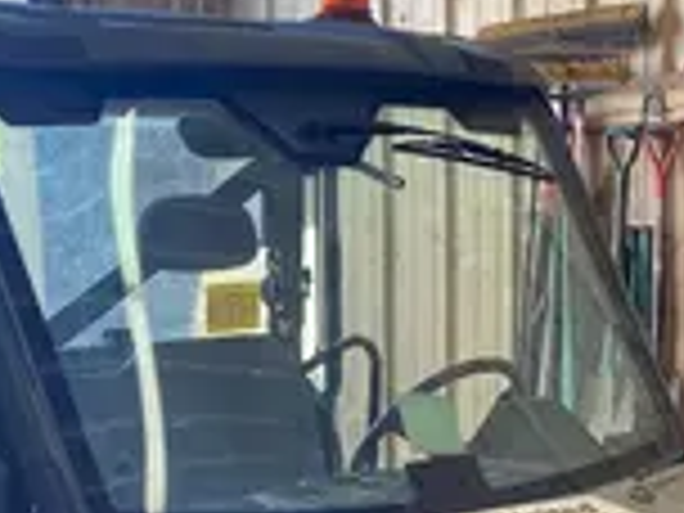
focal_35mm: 94
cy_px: 695
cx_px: 256
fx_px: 1857
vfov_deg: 14.9
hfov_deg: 20.8
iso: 64
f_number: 1.8
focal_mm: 4.25
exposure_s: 1/120
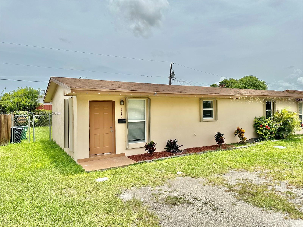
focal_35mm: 24
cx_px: 152
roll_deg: +0.3
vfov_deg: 56.8
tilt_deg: -0.7
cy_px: 114
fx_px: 210
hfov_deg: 71.6
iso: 80
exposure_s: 1/7576
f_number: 1.78
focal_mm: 6.86
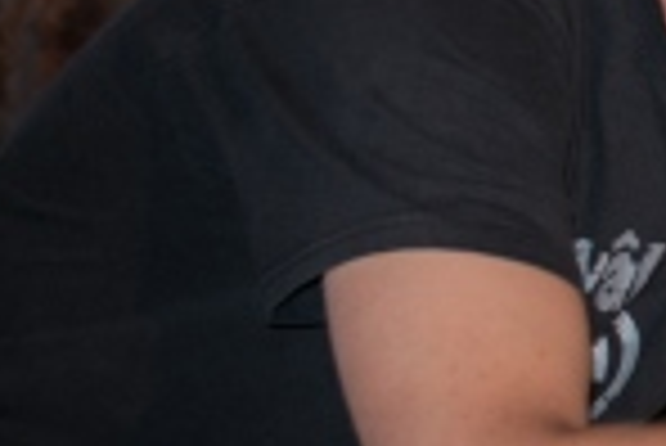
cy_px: -196
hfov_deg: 8.1
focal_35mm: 244
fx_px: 4518
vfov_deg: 5.6
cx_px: 1287
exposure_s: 1/60
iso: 800
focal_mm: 50
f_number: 2.8
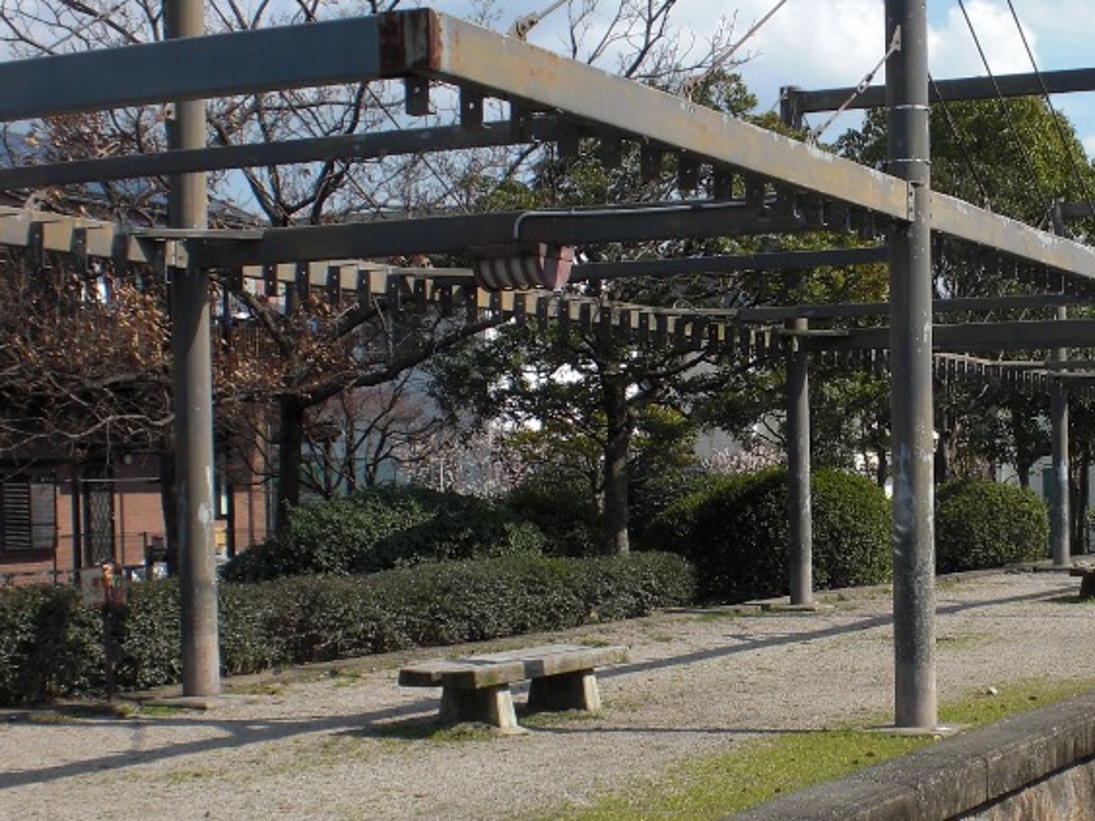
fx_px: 2183
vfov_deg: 21.1
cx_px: 870
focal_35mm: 69
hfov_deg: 27.6
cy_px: 619
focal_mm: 6.3
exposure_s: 1/320
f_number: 5.6
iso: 64
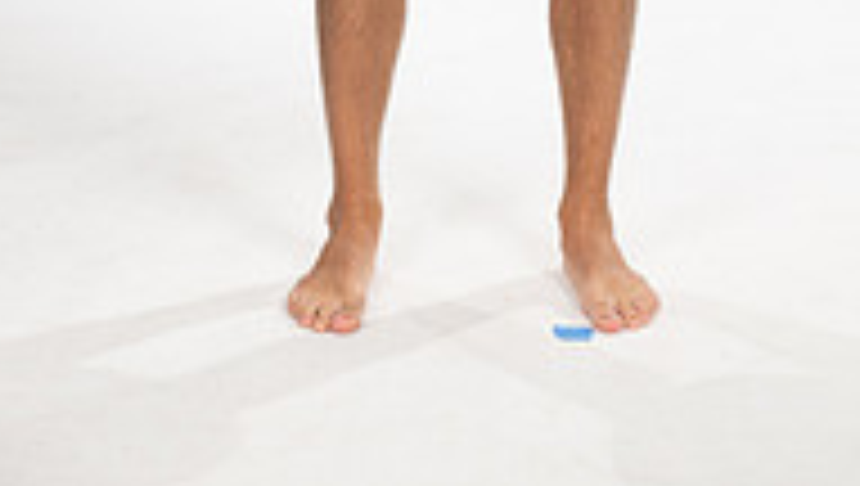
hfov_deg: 15.0
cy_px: -522
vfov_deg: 8.1
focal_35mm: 143
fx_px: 3265
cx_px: 531
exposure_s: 1/250
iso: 200
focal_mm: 58
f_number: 5.6
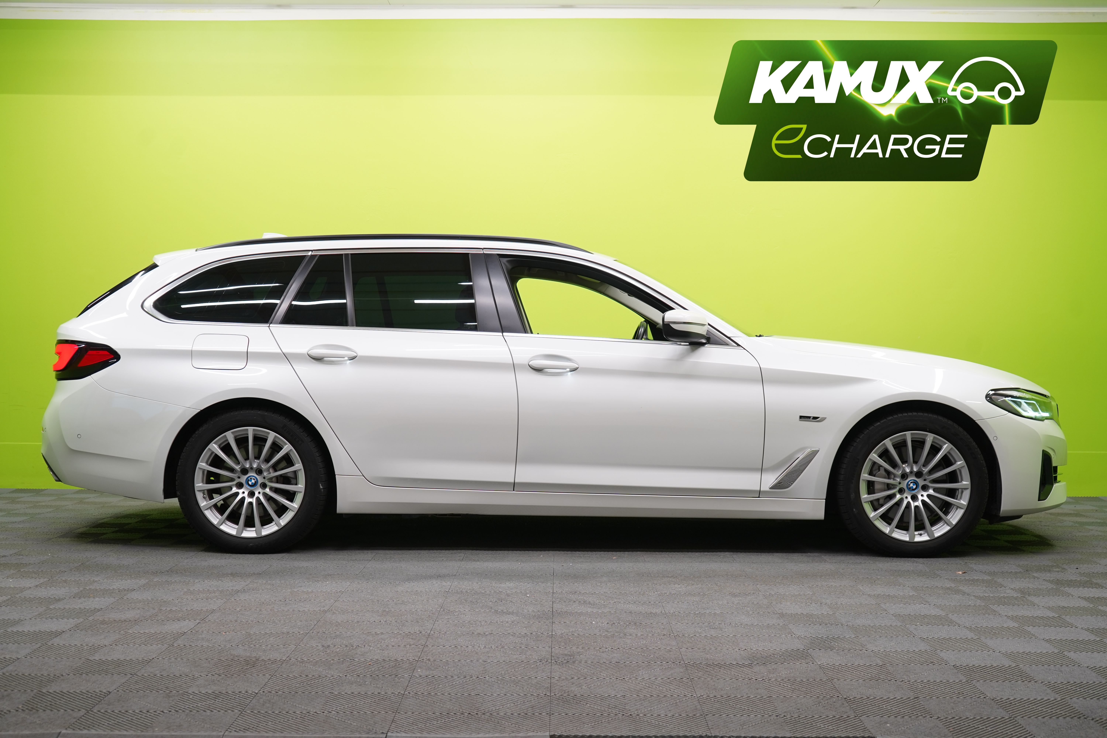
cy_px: 369
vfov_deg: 29.9
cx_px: 554
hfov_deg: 43.6
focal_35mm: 45
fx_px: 1384
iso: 400
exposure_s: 1/30
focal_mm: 45
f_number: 5
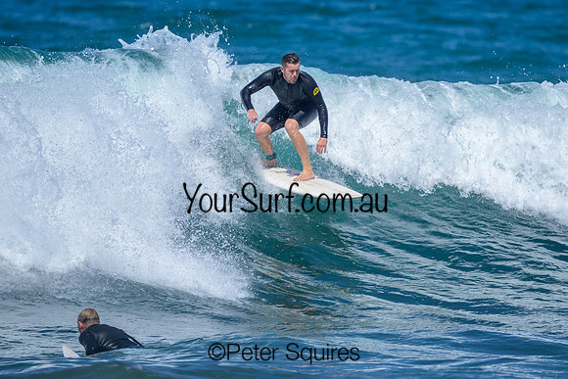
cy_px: 121
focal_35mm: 1092
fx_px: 17227
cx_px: 297
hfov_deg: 1.9
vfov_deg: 1.3
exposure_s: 1/2500
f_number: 6.3
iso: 320
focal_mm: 800
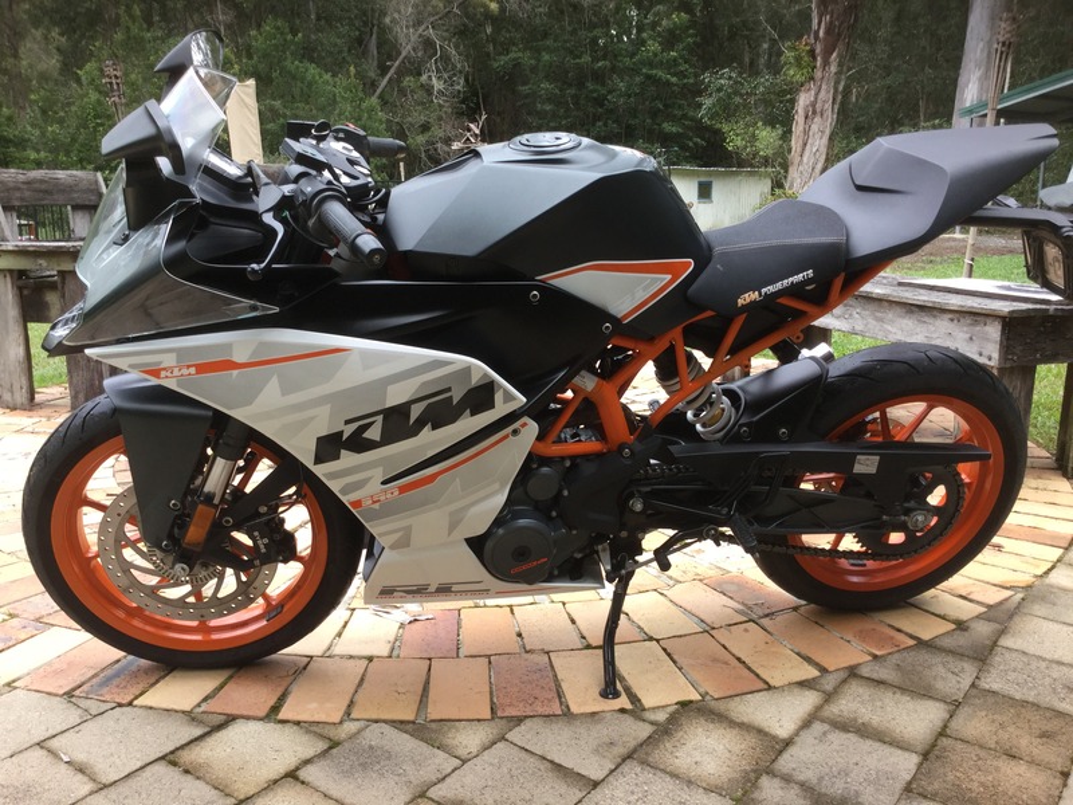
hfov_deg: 58.4
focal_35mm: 31
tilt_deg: -13.6
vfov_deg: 45.4
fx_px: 961
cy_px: 402
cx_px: 536
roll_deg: -0.8
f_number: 2.4
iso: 32
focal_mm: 3.3
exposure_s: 1/100
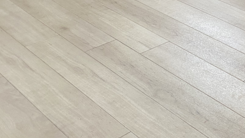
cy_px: -26
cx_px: 302
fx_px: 461
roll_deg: -1.7
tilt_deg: -20.6
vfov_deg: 16.3
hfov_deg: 26.2
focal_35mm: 71
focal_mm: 4.25
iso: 64
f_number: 1.8
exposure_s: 1/50
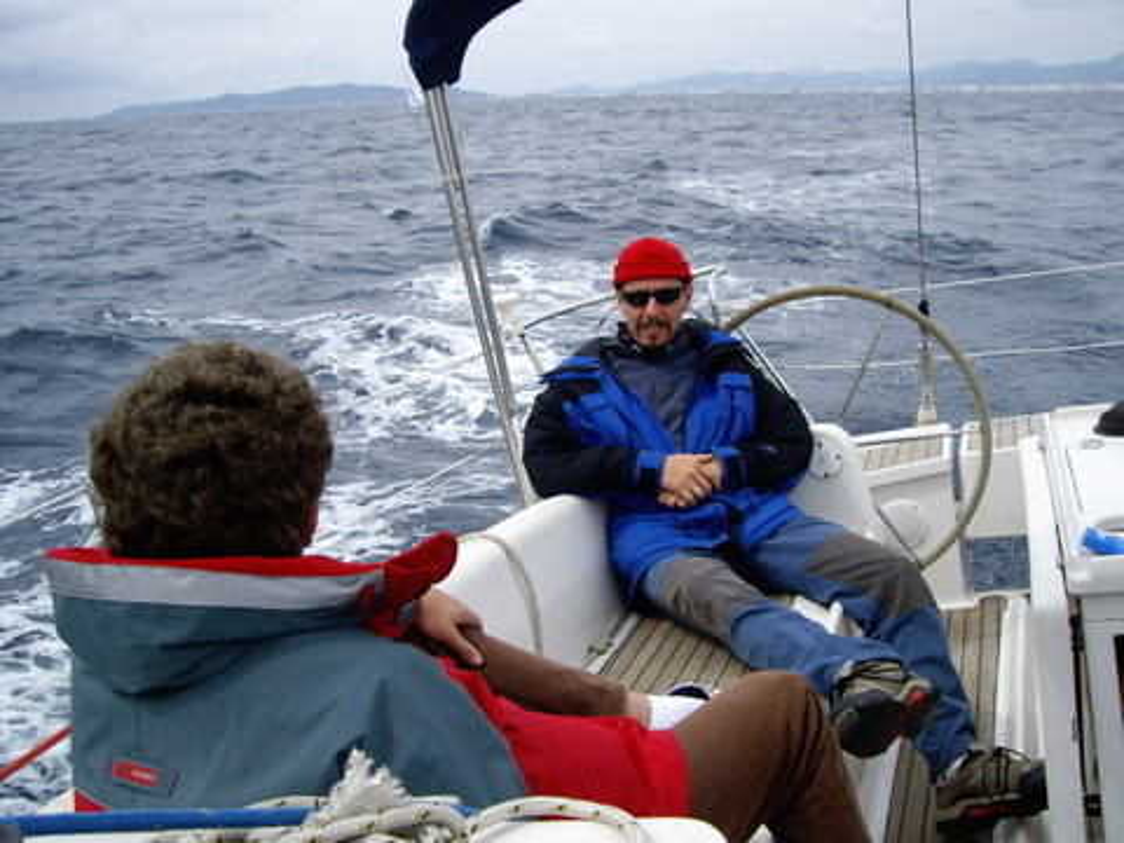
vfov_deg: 37.7
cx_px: 562
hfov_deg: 49.0
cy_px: 422
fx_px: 1234
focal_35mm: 38
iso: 50
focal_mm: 6.2
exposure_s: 1/320
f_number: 4.3
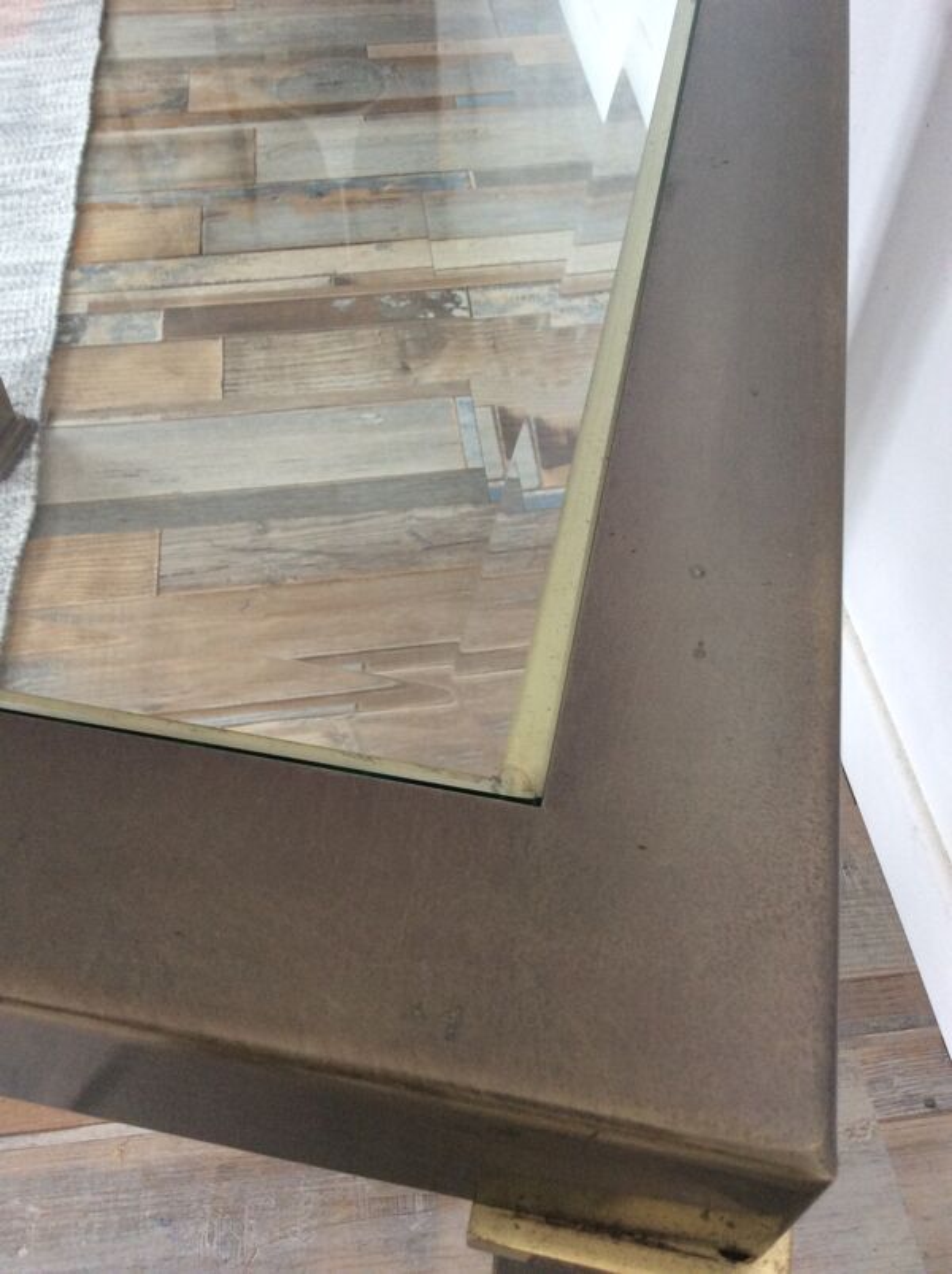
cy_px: 637
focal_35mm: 32
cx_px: 476
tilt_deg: -50.5
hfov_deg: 44.1
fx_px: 1176
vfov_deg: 56.9
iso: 100
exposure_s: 1/25
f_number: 2.4
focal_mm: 3.3
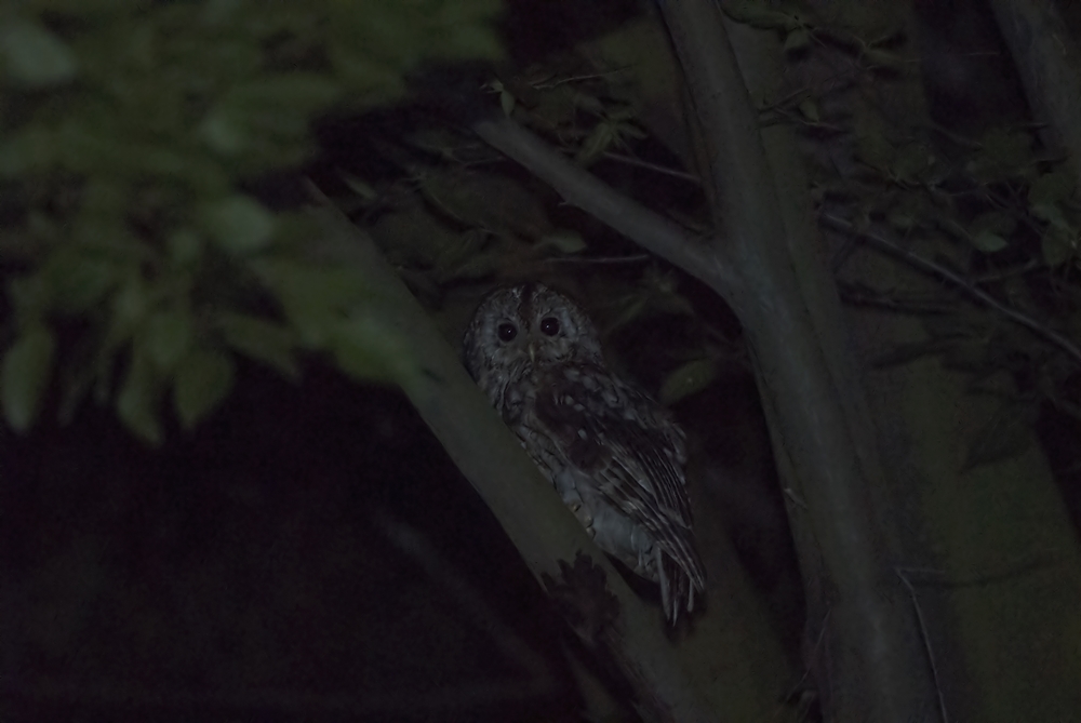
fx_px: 15780
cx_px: 540
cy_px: 362
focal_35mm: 525
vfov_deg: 2.6
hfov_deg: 3.9
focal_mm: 350
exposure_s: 1/40
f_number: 6
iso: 1250
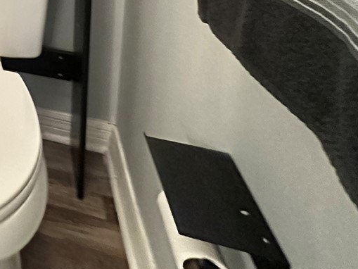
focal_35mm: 44
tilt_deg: -10.4
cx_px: -192
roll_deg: +3.5
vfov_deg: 24.6
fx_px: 455
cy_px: -146
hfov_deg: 27.5
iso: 1000
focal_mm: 2.22
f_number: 2.2
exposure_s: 1/60
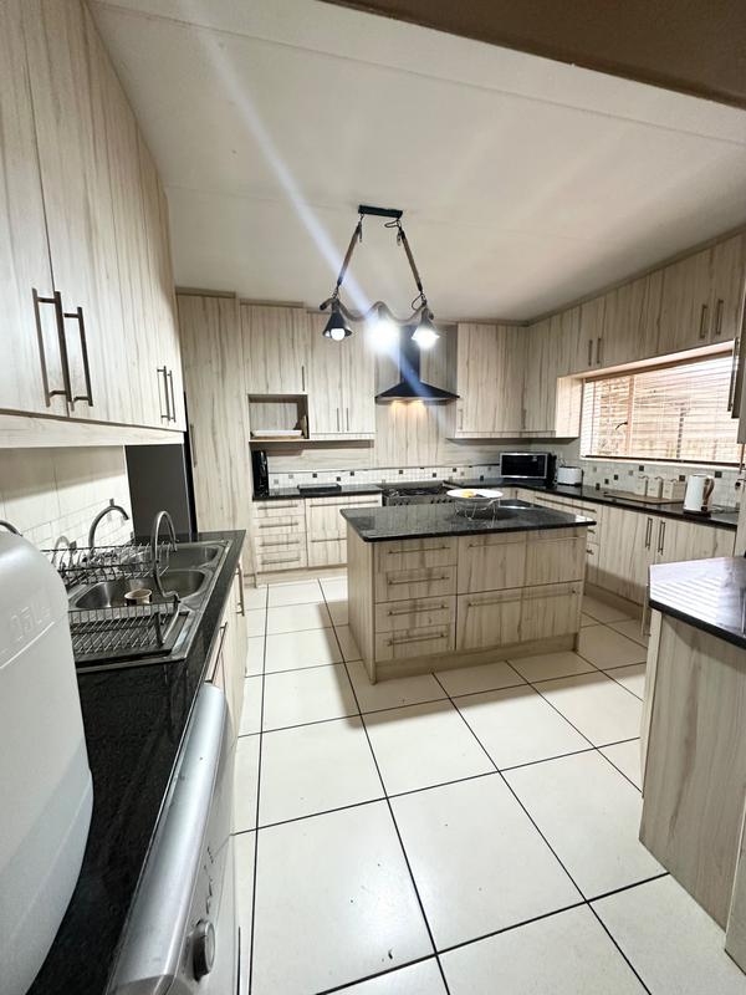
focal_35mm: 14
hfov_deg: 85.7
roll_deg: -0.2
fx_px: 402
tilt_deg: -9.1
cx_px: 373
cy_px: 498
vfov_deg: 102.1
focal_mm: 2.22
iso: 500
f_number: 2.2
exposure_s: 1/50
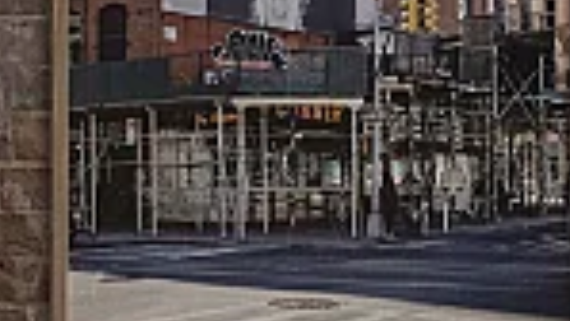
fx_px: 3508
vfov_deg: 5.2
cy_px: 214
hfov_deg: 9.2
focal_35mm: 232
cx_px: 593
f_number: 13
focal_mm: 41.1
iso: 100
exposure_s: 6.5
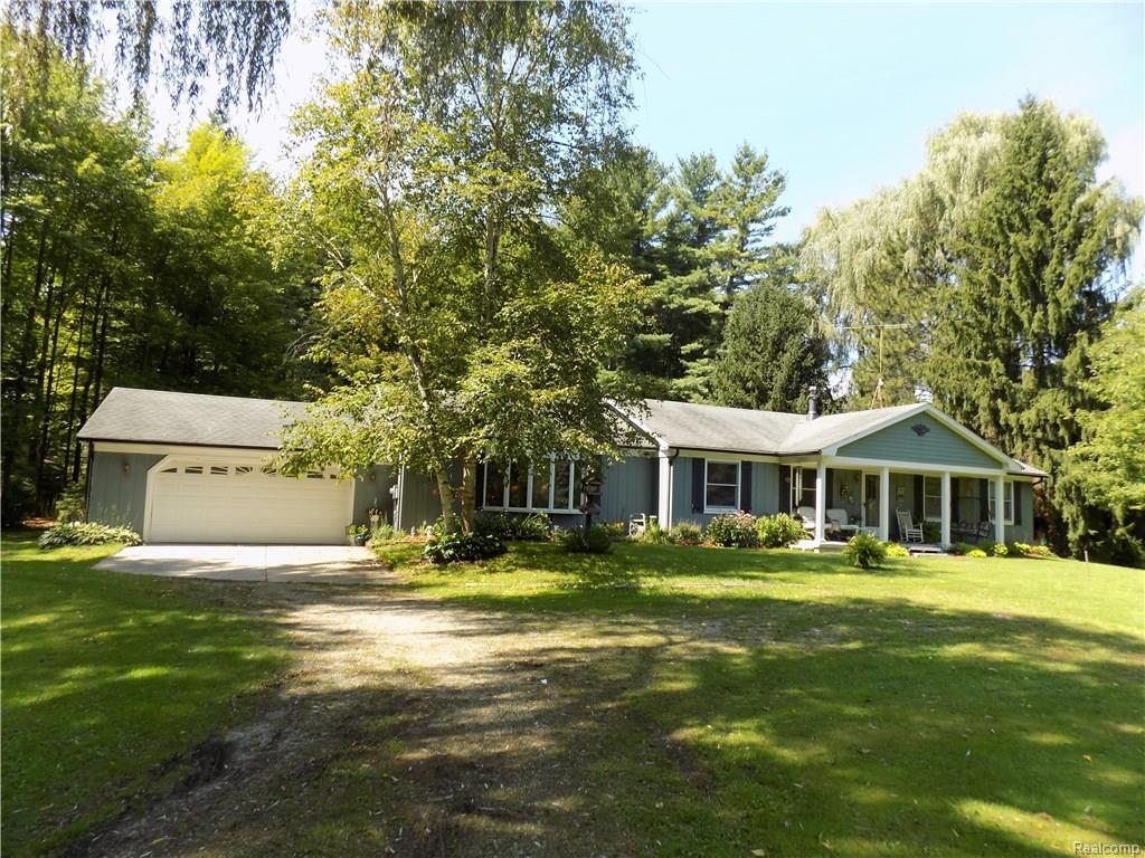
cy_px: 429
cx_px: 572
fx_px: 761
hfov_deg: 73.9
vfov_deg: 58.9
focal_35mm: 23
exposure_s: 1/250
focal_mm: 4
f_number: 3.1
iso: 80
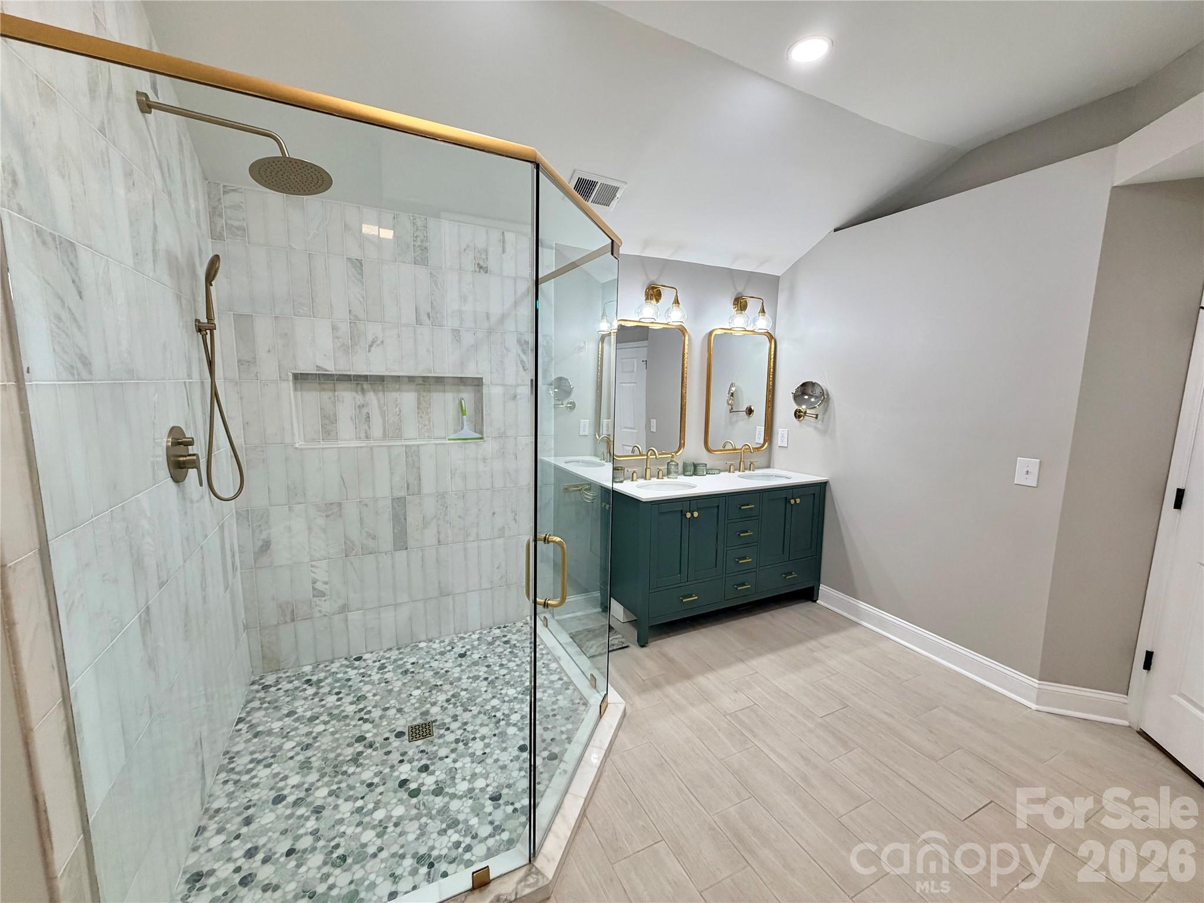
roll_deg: -1.0
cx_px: 602
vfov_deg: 85.7
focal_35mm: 14
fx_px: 487
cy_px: 452
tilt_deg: -8.7
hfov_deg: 102.1
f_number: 2.2
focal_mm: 2.22
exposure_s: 1/120
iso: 160
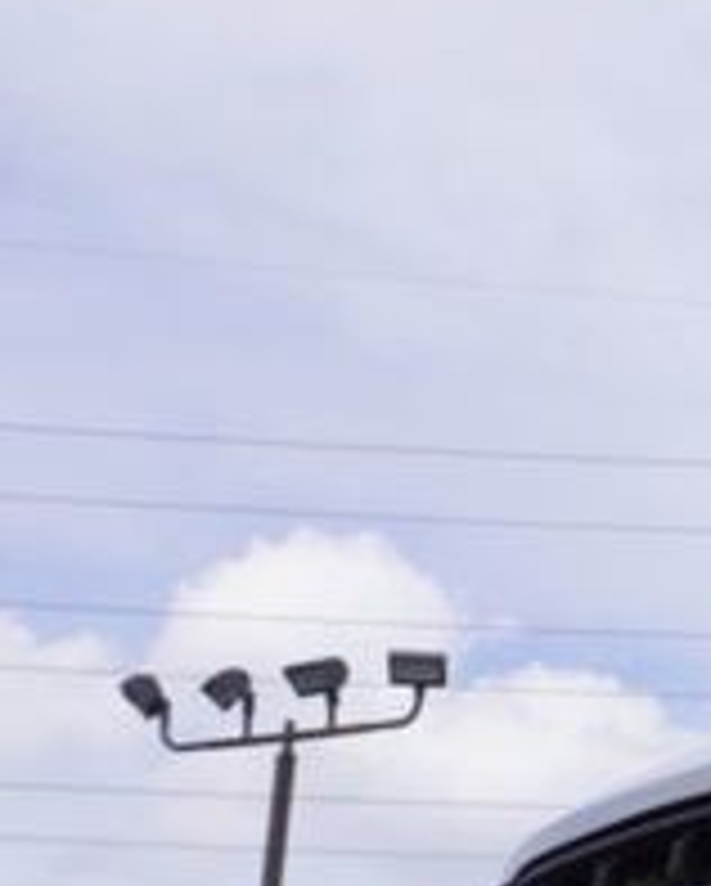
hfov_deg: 8.0
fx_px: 4228
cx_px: 2232
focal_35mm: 161
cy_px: 1264
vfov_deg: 11.5
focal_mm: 22
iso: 100
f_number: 10
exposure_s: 1/200
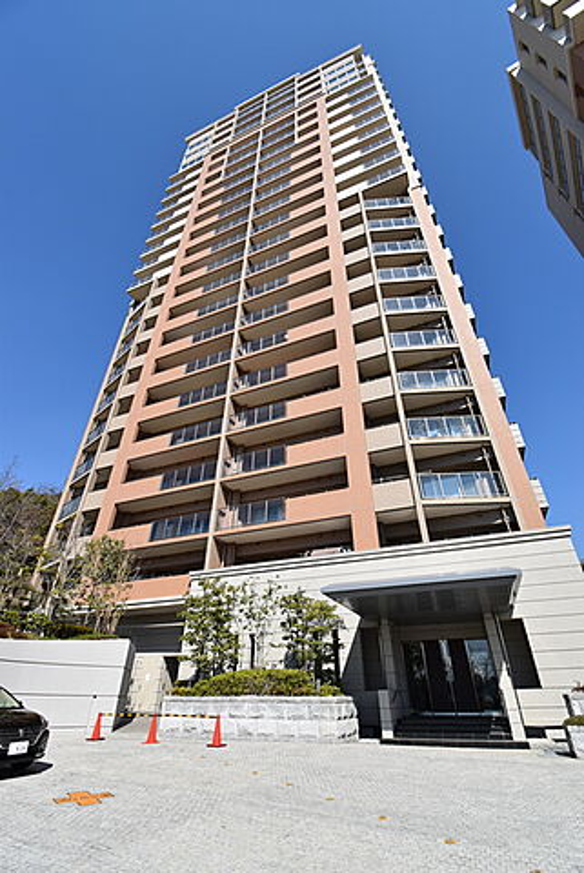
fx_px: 364
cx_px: 292
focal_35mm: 15
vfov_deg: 100.3
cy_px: 436
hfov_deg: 77.4
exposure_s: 1/500
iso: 200
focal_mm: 10
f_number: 8
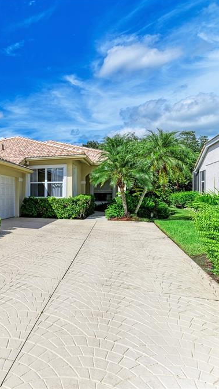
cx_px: -4
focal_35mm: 27
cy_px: 193
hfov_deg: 37.9
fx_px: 279
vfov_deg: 69.9
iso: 200
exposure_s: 1/1250
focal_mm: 17
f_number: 9
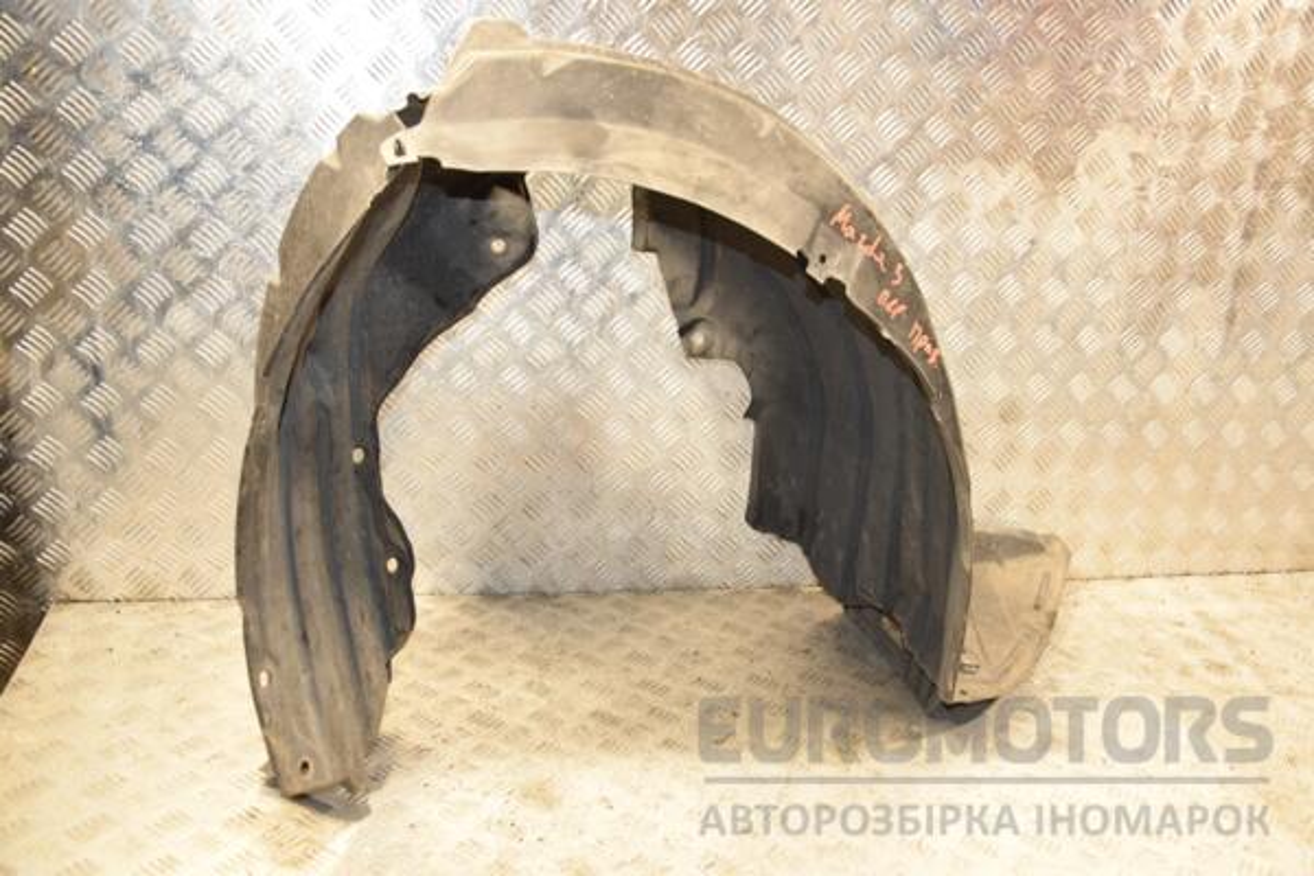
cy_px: 438
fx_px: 1314
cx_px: 657
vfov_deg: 36.9
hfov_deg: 53.1
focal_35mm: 36
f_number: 5
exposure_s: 1/125
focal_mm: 24
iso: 800
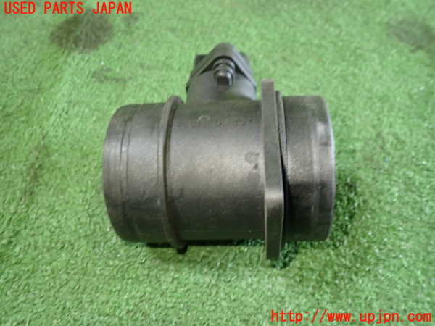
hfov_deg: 60.0
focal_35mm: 30
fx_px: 377
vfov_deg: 46.8
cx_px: 218
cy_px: 163
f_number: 2.3
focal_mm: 5.4
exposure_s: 1/30
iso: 500
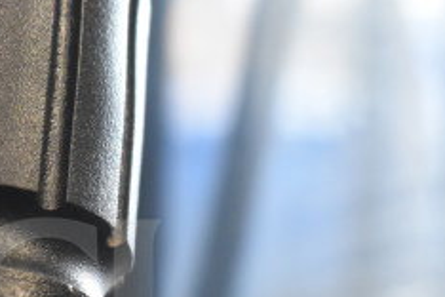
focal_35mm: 215
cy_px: 370
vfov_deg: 6.3
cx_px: -11
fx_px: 2661
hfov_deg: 9.5
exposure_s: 1/160
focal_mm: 55
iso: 6400
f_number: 6.3
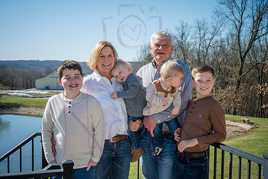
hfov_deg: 39.6
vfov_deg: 27.0
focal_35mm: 50
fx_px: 372
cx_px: 134
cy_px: 90
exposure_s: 1/640
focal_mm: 50
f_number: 9
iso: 400
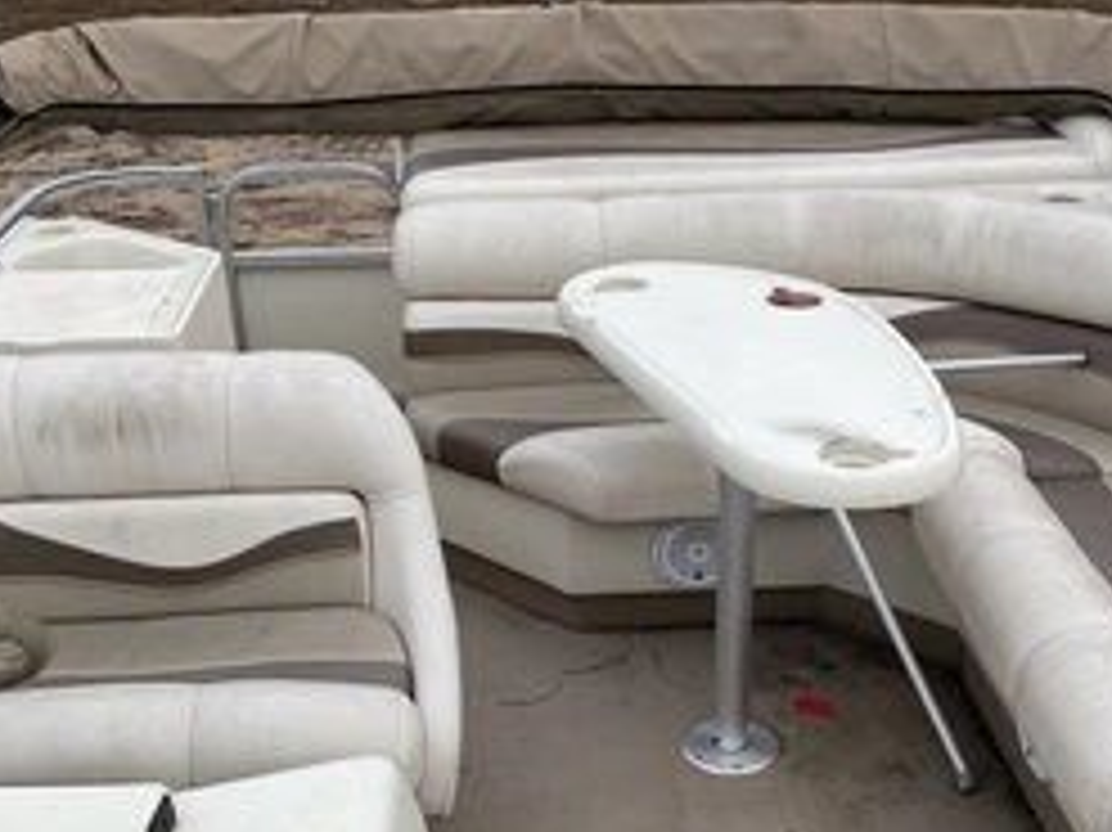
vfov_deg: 30.5
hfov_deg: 40.4
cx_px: 599
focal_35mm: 47
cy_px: 589
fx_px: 1509
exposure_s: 1/207
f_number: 1.8
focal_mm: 3
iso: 20
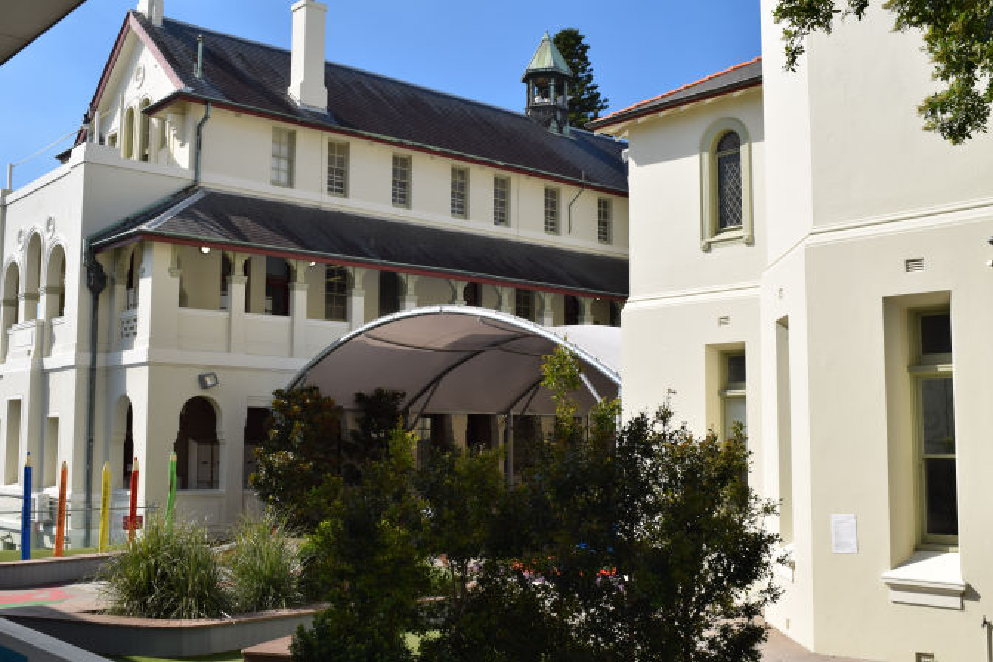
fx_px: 1117
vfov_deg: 33.0
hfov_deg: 47.9
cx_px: 496
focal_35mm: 40
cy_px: 331
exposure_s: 1/200
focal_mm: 27
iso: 100
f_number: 10
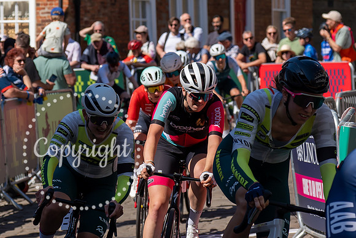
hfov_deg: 8.6
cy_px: 31
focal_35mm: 238
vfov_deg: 5.8
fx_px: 2355
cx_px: 87
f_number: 4
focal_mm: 70
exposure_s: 1/1250
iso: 100
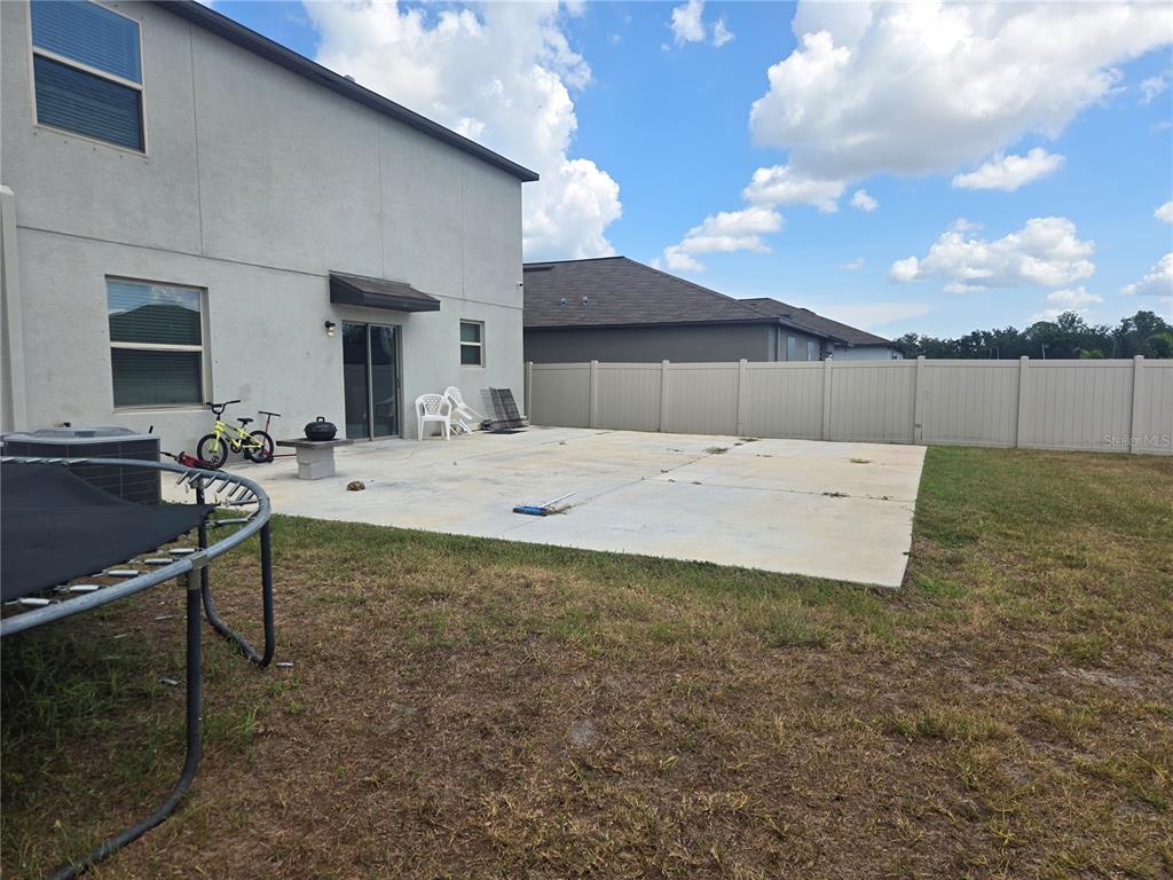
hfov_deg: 73.9
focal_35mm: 23
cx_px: 586
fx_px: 779
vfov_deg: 58.9
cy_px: 440
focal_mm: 5.4
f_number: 1.8
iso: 25
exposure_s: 1/1339
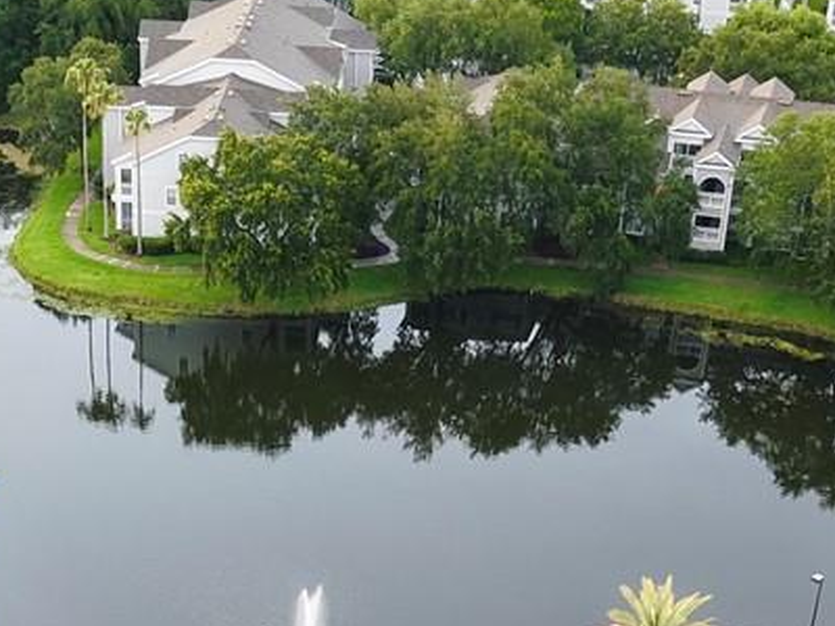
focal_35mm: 96
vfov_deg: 14.2
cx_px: 242
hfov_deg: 20.3
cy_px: 987
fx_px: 2316
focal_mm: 8.67
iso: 140
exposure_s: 1/250
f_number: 1.8
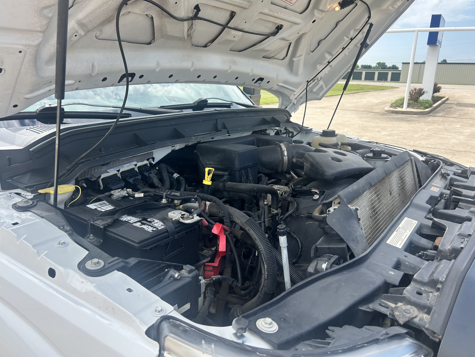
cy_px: 178
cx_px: 238
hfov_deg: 67.3
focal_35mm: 26
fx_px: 357
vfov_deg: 53.1
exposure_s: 1/1779
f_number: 1.5
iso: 50
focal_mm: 5.7
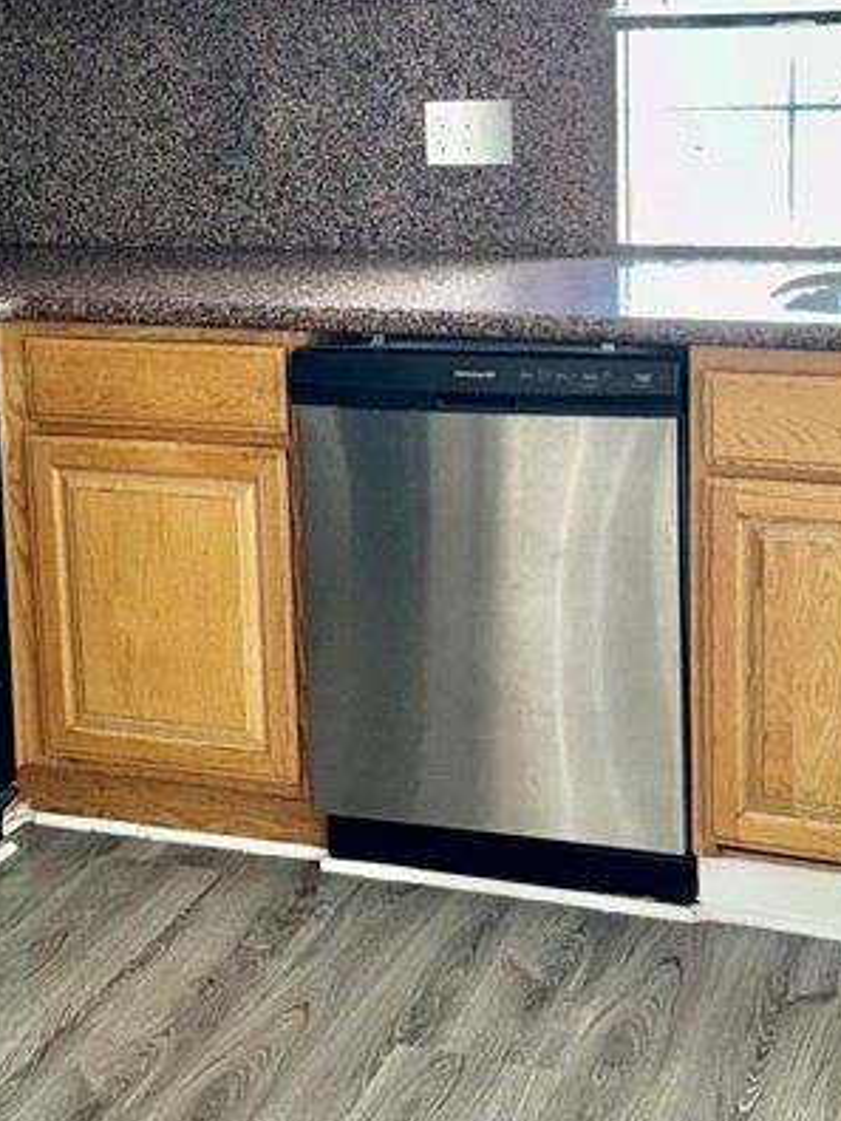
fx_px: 2008
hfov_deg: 23.6
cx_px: 337
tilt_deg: -9.1
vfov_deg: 30.9
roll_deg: +1.9
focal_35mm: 62
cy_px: 351
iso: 100
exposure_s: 1/17
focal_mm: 6.86
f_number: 1.78
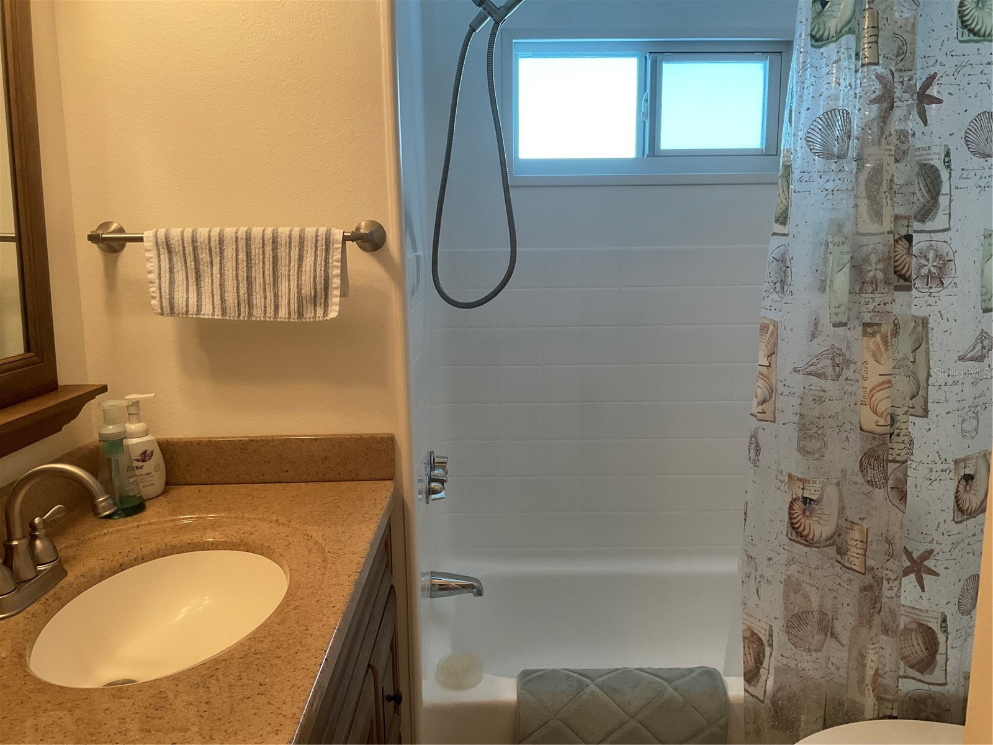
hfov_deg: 61.7
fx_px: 832
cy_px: 372
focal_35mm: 29
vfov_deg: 48.2
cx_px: 496
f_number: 1.8
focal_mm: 3
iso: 80
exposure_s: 1/60
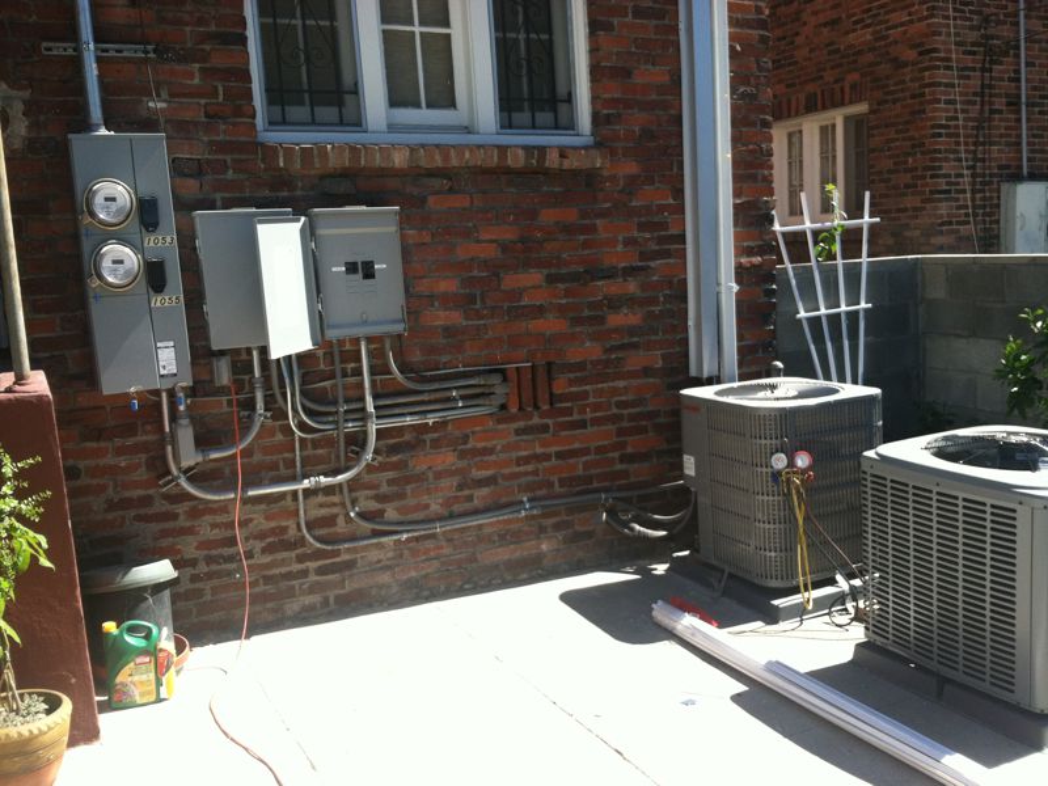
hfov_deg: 52.6
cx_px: 524
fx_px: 1060
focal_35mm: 35
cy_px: 393
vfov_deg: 40.7
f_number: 2.8
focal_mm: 3.85
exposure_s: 1/504
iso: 80
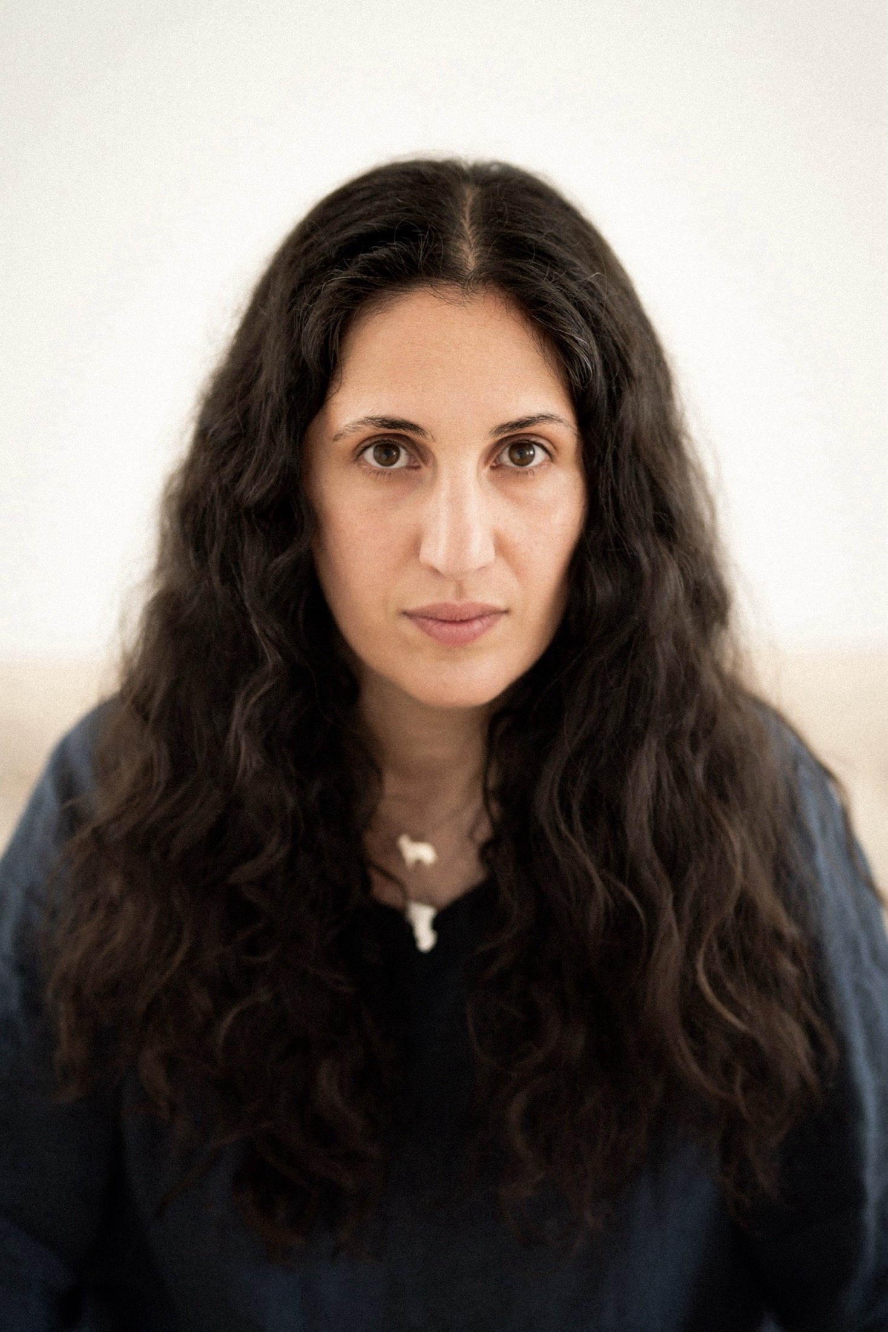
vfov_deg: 23.9
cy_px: 666
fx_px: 3144
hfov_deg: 16.1
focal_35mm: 85
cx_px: 444
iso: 400
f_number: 1.8
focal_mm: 85
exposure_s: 1/320
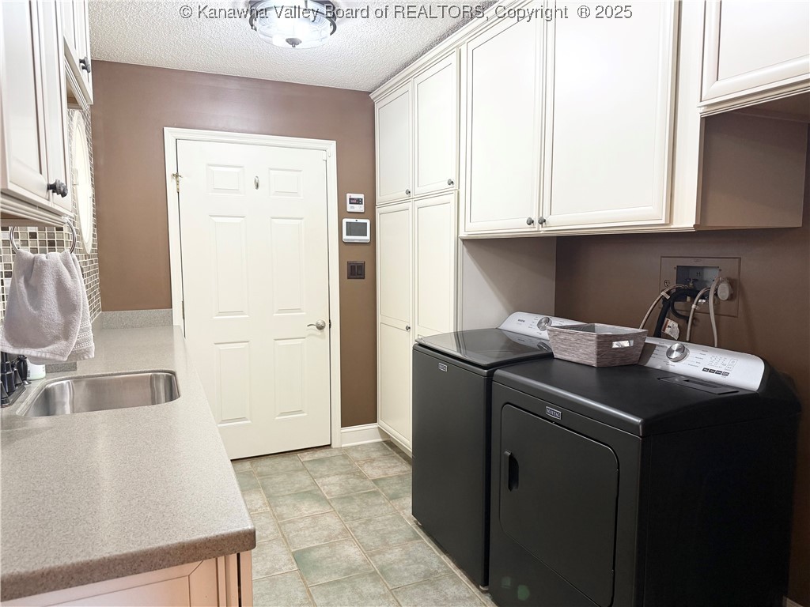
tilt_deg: -5.3
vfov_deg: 56.8
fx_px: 562
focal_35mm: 24
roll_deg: +0.0
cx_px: 405
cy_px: 304
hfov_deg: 71.6
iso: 160
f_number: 1.78
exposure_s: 1/60
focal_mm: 6.76
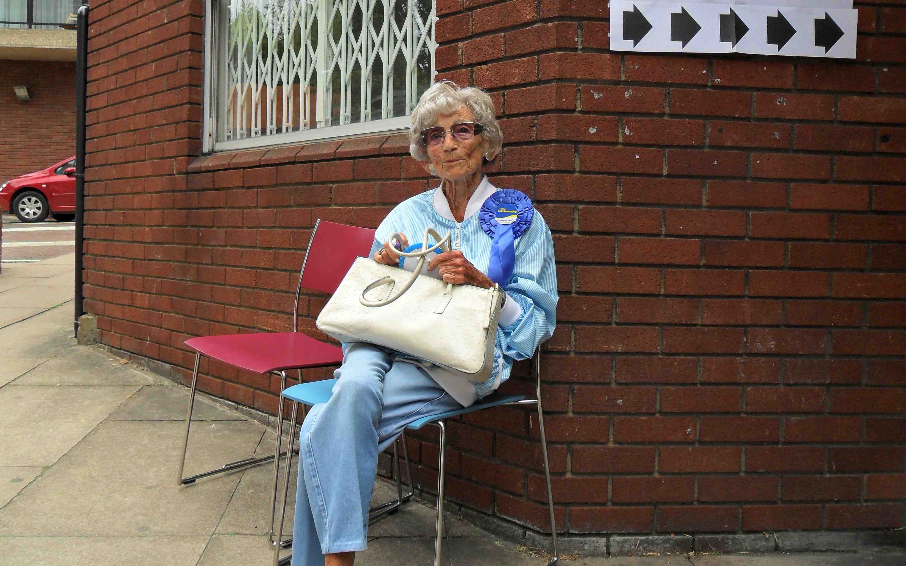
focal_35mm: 29
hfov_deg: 64.6
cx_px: 454
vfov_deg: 43.0
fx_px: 716
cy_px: 238
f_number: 3.5
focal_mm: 4.9
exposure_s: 1/180
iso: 100
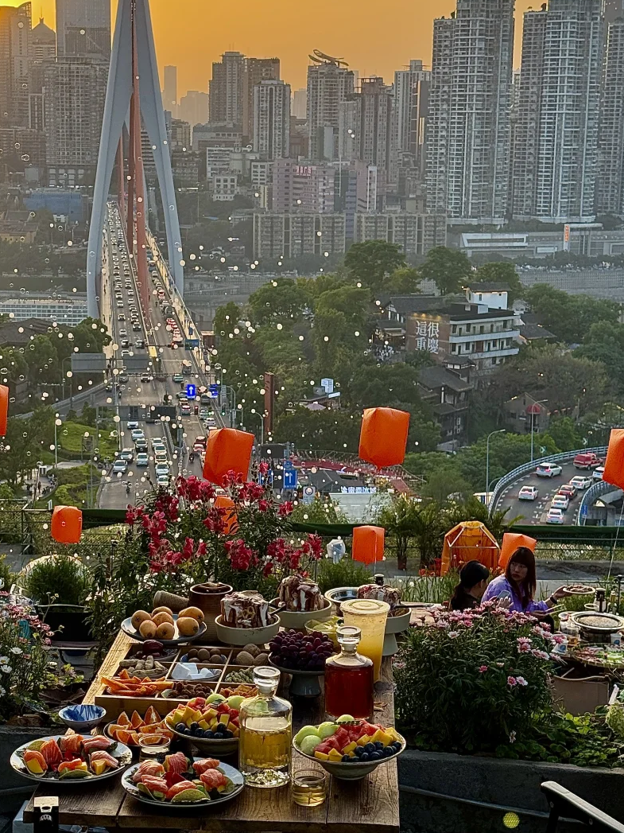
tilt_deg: -10.0
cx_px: 246
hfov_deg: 22.2
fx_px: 1587
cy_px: 422
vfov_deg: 29.4
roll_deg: -0.4
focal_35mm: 66
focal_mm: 6.76
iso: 100
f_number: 1.78
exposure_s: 1/475
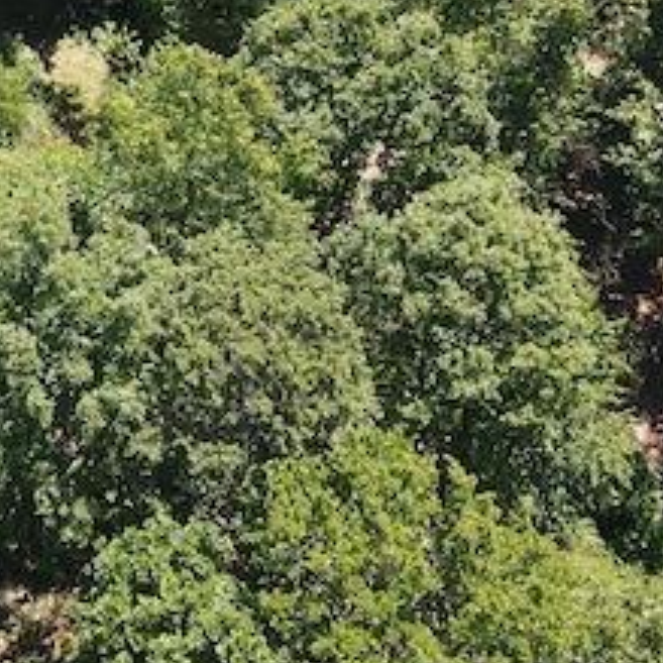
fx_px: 2102
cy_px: -279
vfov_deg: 16.6
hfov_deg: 17.4
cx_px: -45
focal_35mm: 97
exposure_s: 1/15
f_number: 2.8
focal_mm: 4.5
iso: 120
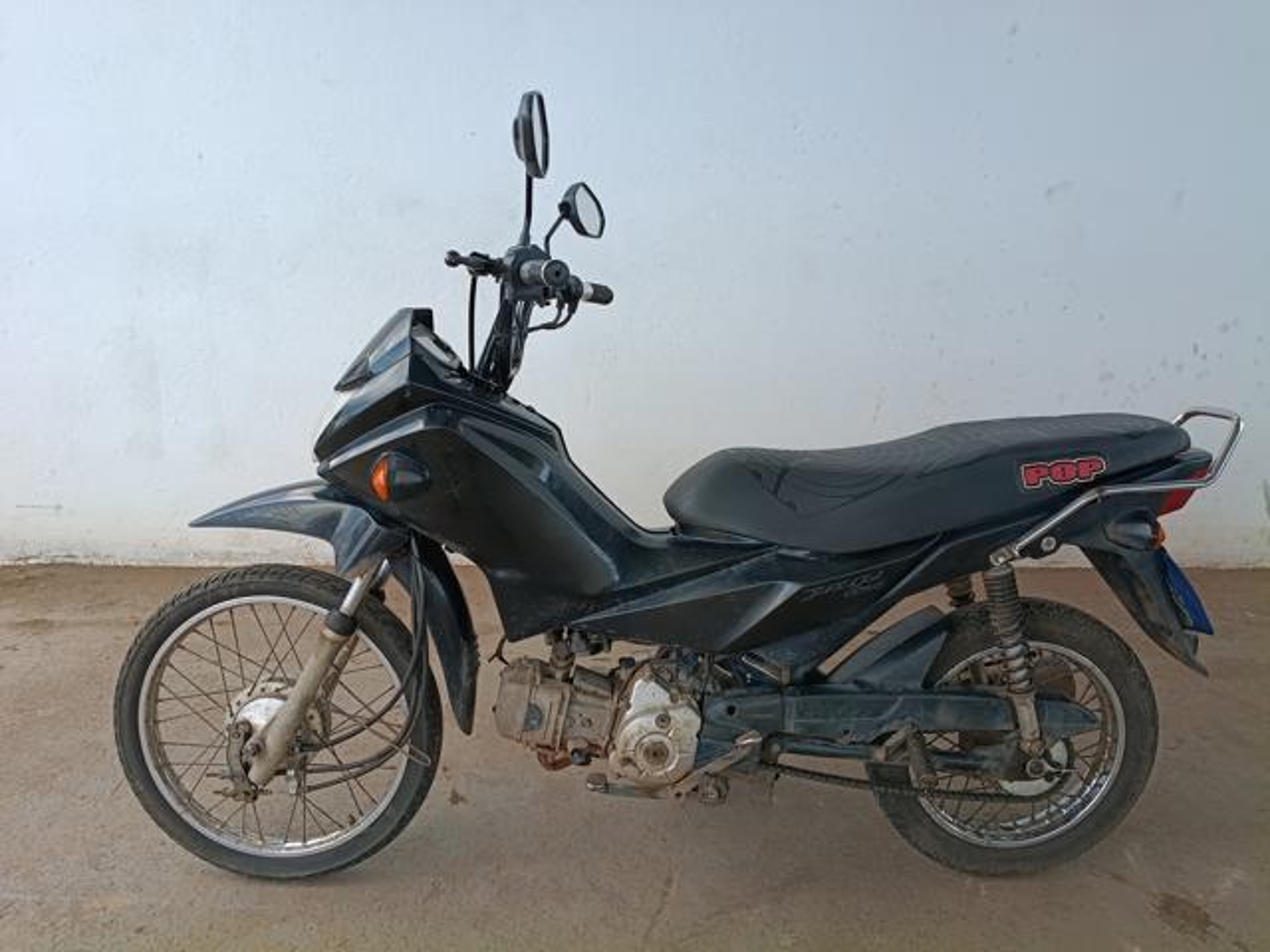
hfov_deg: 67.3
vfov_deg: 53.1
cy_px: 476
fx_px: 954
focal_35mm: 26
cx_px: 635
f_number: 1.8
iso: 172
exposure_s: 1/120
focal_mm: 4.81
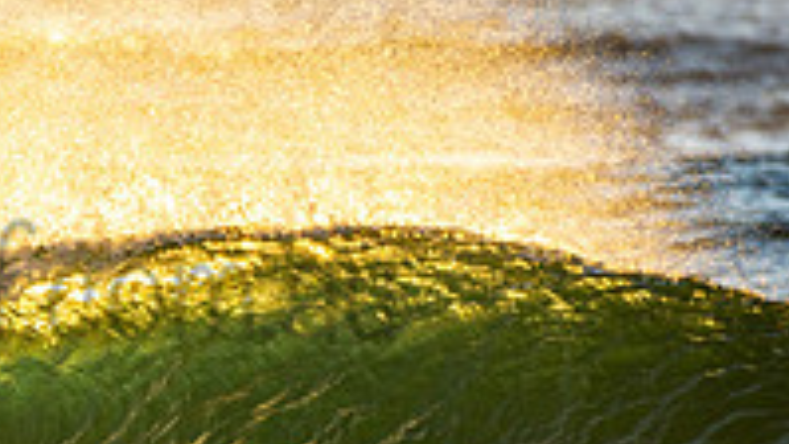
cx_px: -24
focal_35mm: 2361
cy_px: 248
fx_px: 49401
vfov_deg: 0.5
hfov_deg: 0.9
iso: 250
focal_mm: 500
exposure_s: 1/1000
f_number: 5.6
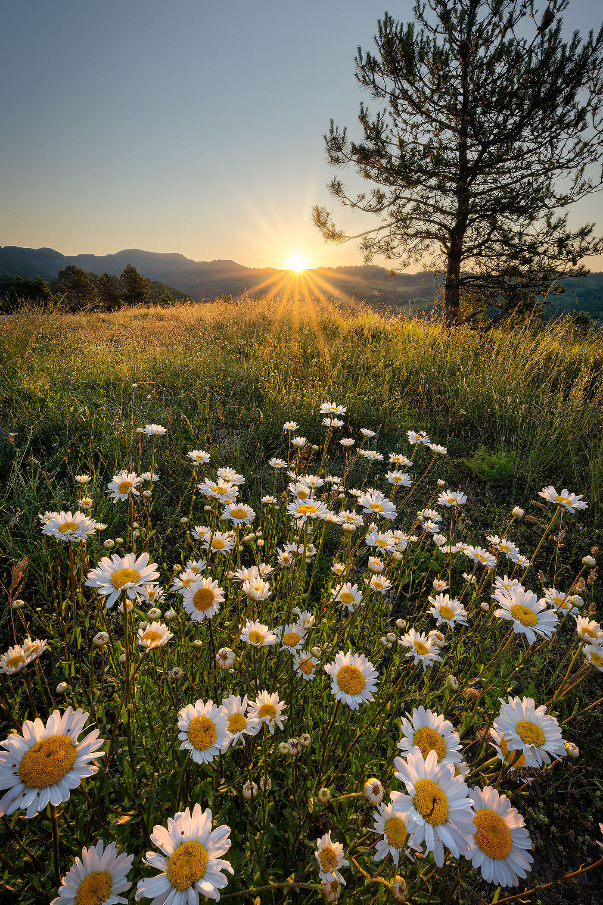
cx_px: 318
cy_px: 441
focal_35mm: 16
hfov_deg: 73.7
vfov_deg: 96.7
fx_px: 402
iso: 100
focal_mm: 14
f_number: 14
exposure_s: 1/125
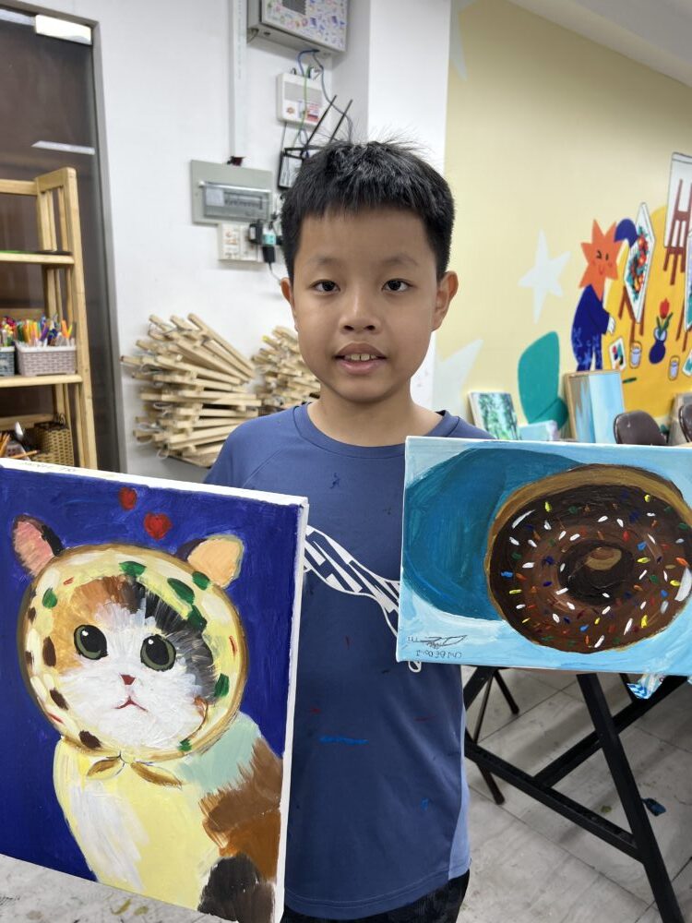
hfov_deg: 53.1
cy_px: 462
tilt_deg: -12.0
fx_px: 693
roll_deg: +1.0
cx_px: 346
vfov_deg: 67.3
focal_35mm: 26
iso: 40
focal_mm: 5.7
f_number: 1.5
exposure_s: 1/100
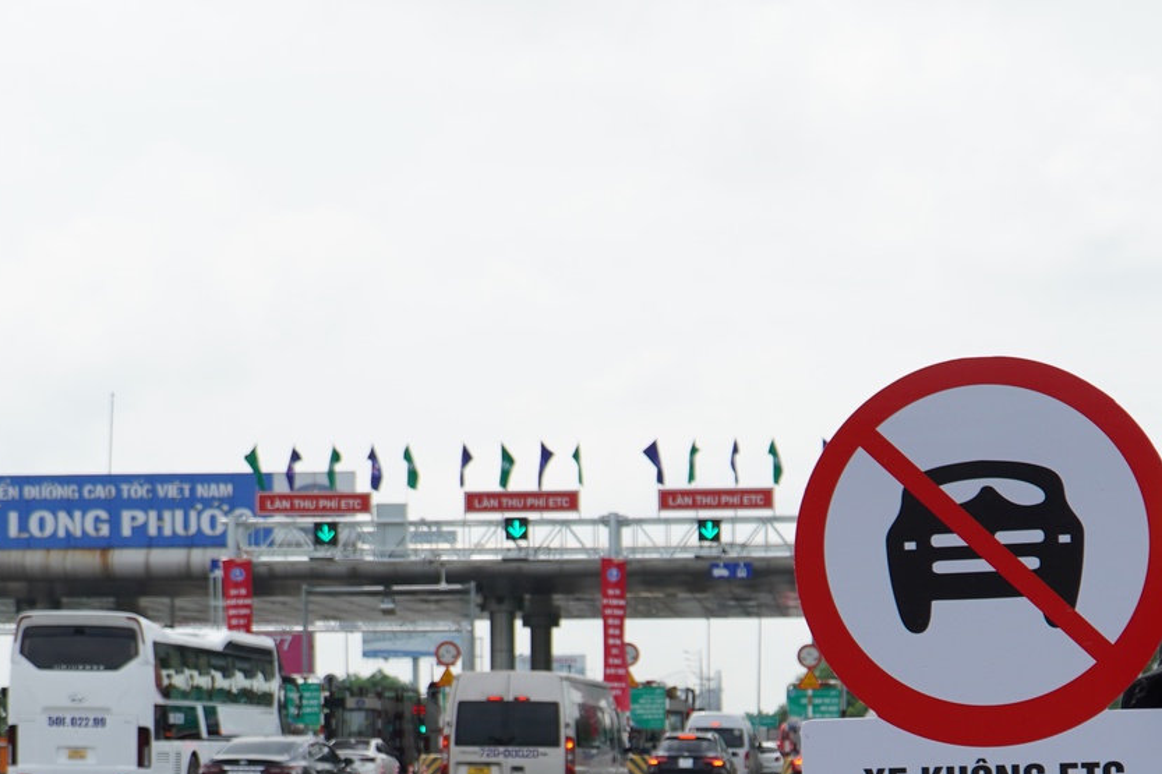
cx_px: 749
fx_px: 2323
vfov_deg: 18.4
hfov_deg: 27.9
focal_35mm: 72
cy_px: 784
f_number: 4.5
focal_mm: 20
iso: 100
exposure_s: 1/800
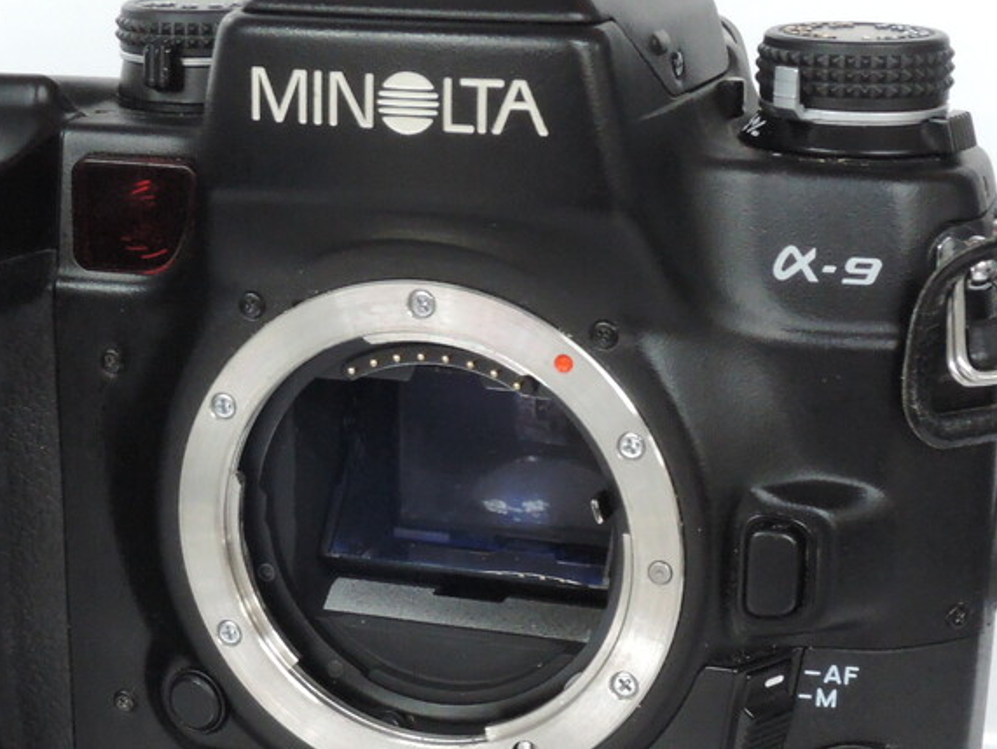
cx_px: 412
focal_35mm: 84
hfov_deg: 23.2
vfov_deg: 17.5
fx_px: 2421
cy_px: 501
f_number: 8
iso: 800
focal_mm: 8.6
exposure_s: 1/13
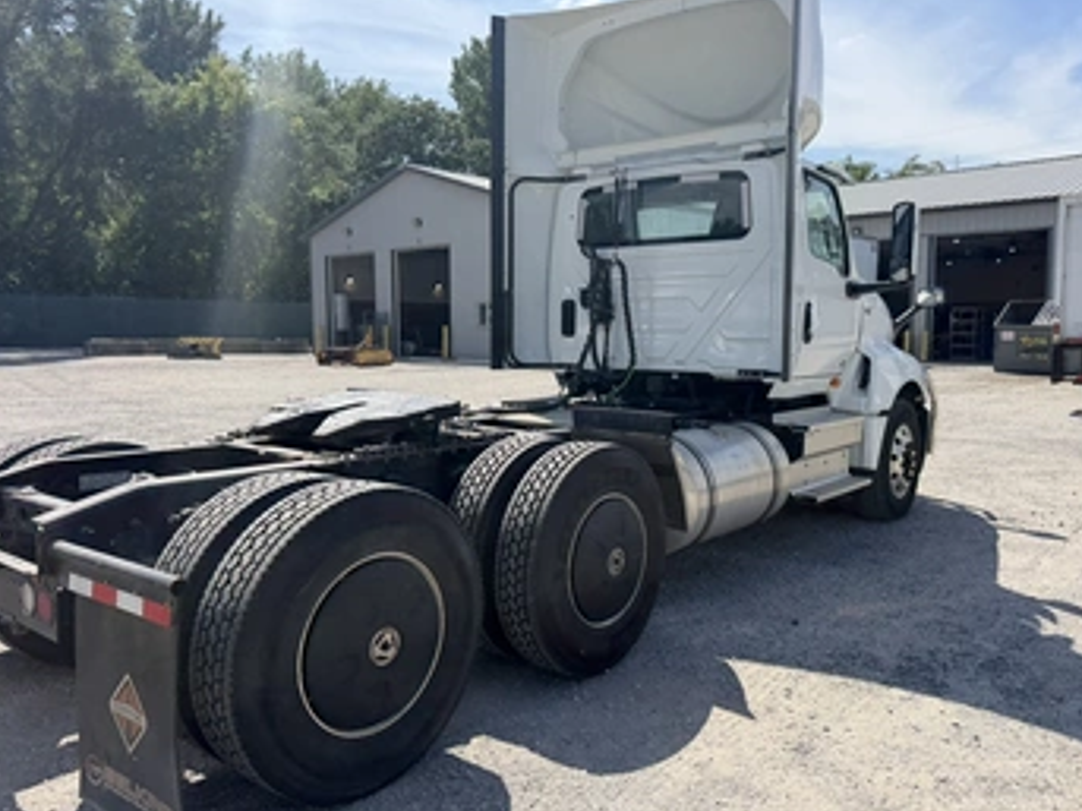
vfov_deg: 49.7
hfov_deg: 63.4
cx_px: 587
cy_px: 401
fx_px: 875
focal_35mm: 28
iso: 80
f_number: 1.78
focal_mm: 6.76
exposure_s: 1/4975
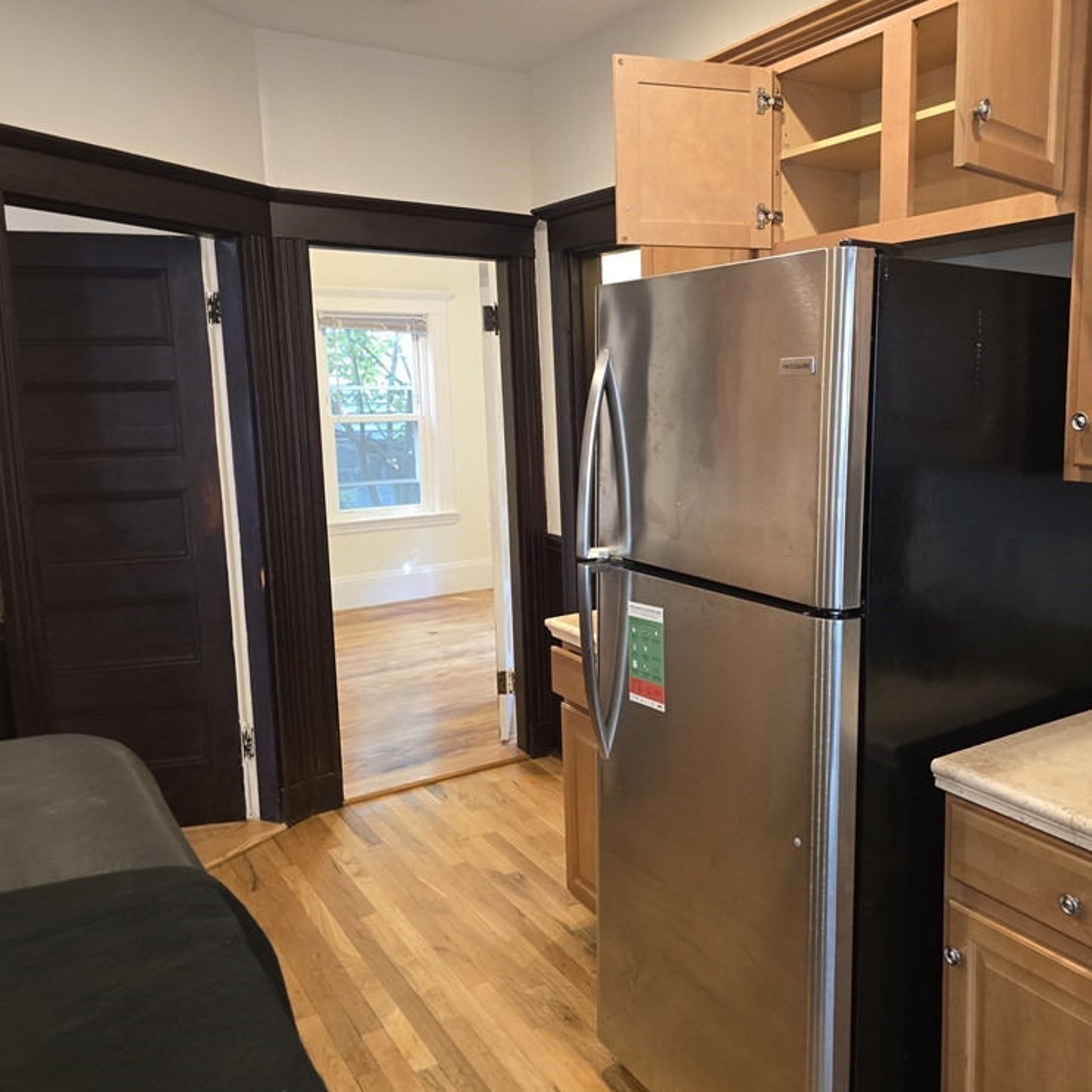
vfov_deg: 57.3
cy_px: 545
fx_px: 999
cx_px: 708
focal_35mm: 28
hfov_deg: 56.3
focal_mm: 6.3
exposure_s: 1/60
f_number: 1.7
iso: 640
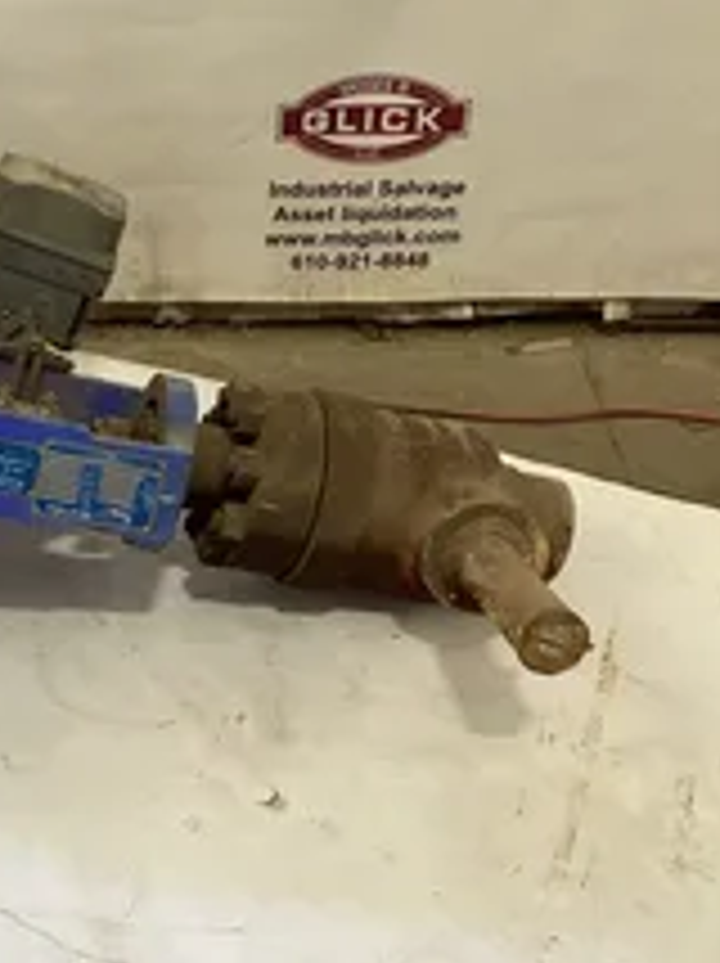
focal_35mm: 58
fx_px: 1612
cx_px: 58
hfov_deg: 24.4
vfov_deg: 33.3
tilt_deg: -35.6
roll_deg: +3.6
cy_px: 482
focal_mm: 3.3
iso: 80
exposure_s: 1/50
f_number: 2.4
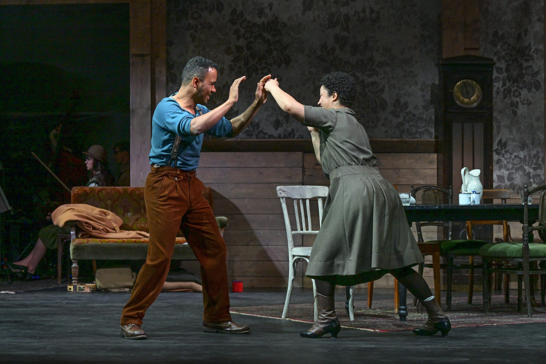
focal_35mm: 92
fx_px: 1395
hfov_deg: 22.1
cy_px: 182
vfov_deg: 14.9
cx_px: 273
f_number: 5.6
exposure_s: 1/500
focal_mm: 92
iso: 3200
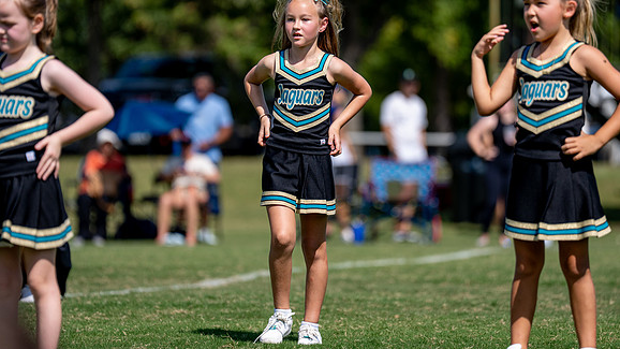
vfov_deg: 4.9
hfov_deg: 8.7
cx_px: 327
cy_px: 148
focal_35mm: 247
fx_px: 4060
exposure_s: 1/3200
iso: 100
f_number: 2.8
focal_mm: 200
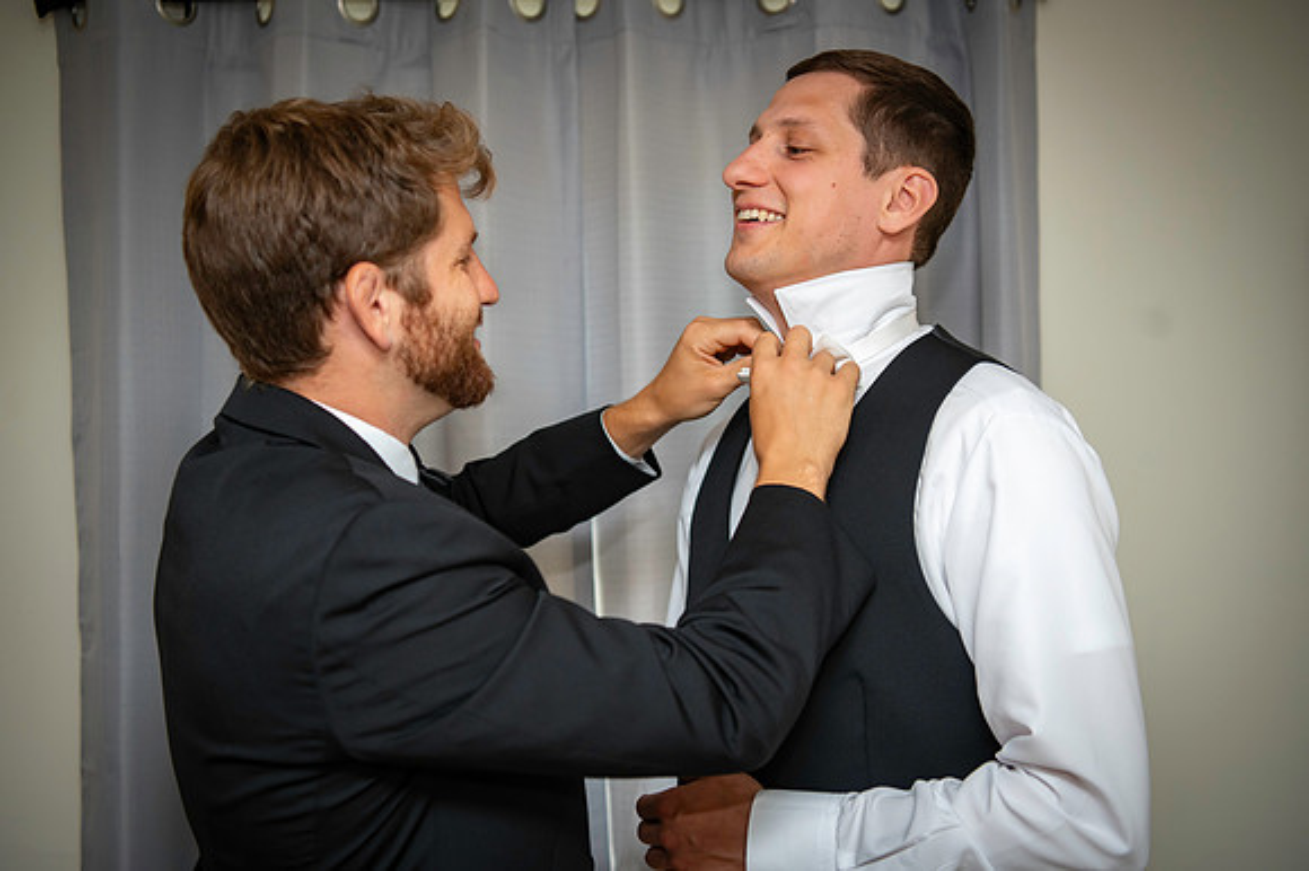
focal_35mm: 45
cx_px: 654
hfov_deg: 43.6
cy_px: 436
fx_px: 1635
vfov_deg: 29.8
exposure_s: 1/125
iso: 800
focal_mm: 45
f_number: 2.8
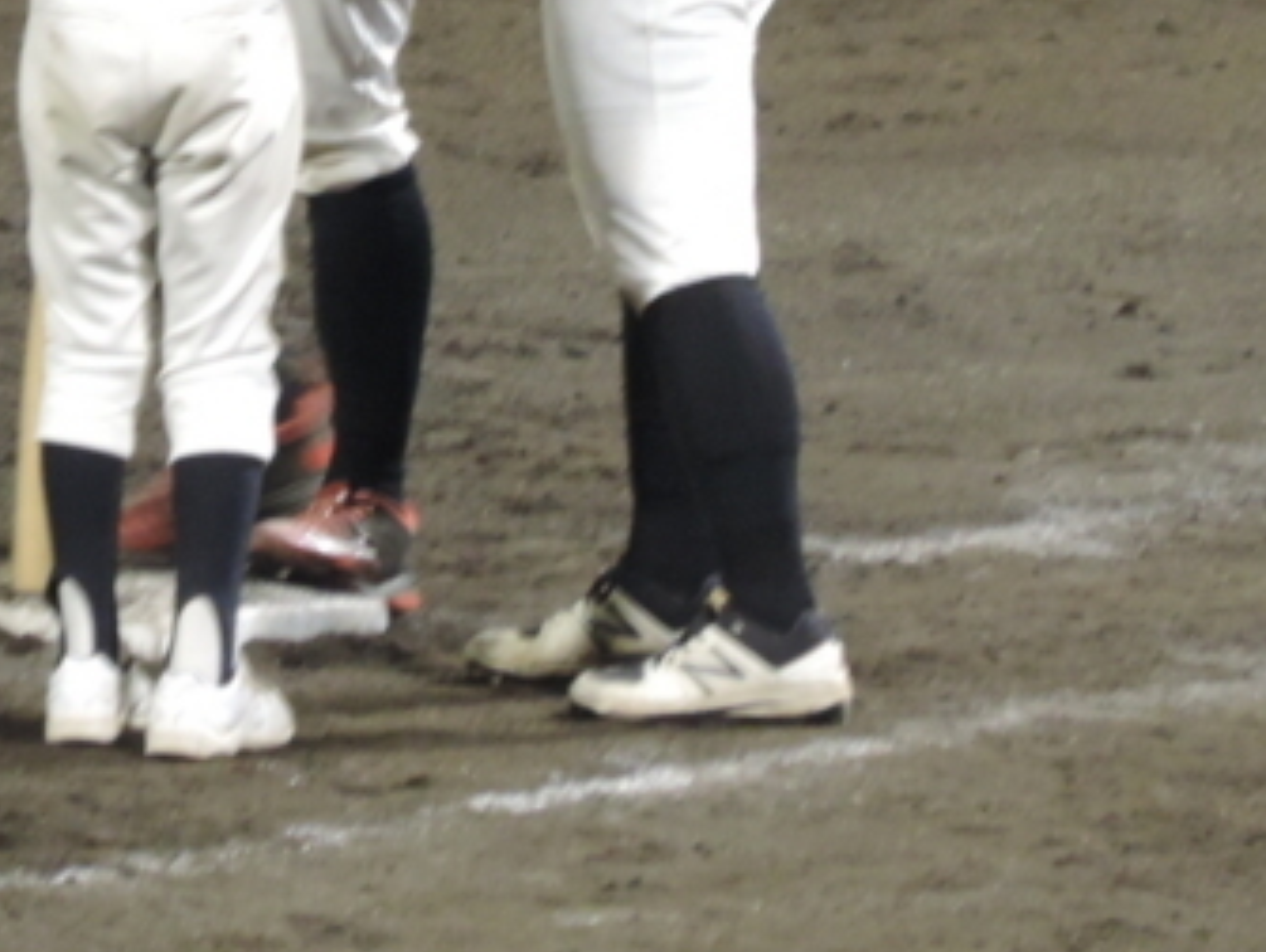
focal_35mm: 1312
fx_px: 48035
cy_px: -140
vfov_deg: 1.1
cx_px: 155
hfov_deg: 1.5
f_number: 4.9
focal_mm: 98.1
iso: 800
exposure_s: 1/30
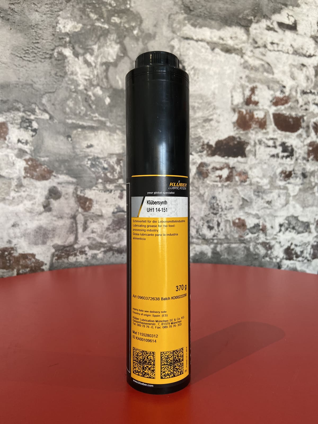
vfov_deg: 67.3
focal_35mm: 26
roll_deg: -0.3
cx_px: 159
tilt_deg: -0.2
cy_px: 212
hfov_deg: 53.1
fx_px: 318
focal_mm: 4.25
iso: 125
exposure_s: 1/50
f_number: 1.8
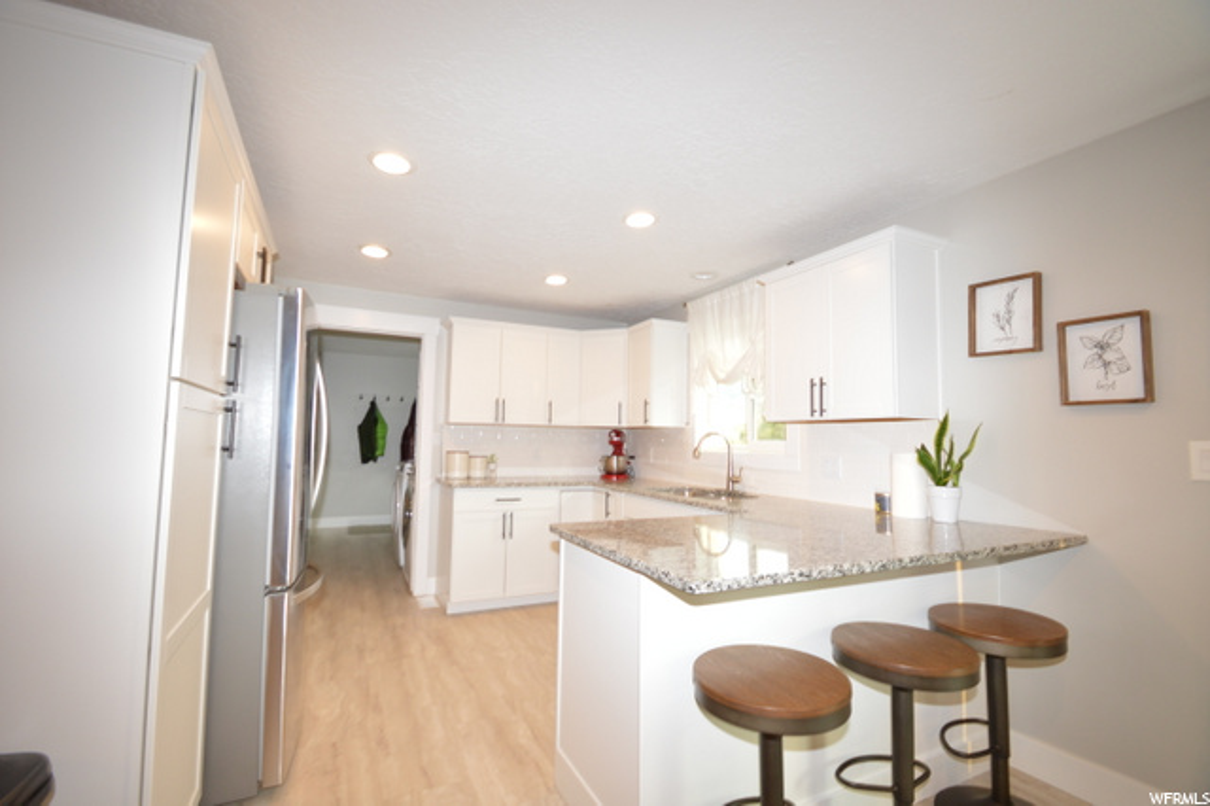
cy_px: 403
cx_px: 605
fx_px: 504
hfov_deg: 100.4
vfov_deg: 77.3
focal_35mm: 15
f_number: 4
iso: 400
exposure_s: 1/60
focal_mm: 10
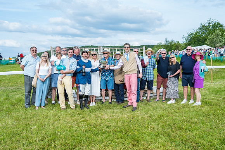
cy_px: 80
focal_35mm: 35
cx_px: 118
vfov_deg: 37.8
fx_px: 219
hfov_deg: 54.4
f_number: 4.5
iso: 50
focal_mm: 32
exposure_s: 1/250
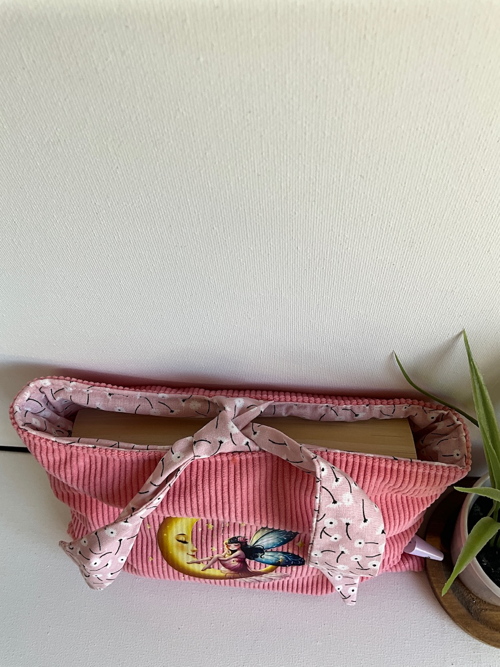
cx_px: 250
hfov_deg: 48.2
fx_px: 559
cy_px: 334
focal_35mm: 29
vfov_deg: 61.7
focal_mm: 3
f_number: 1.8
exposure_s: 1/100
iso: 20
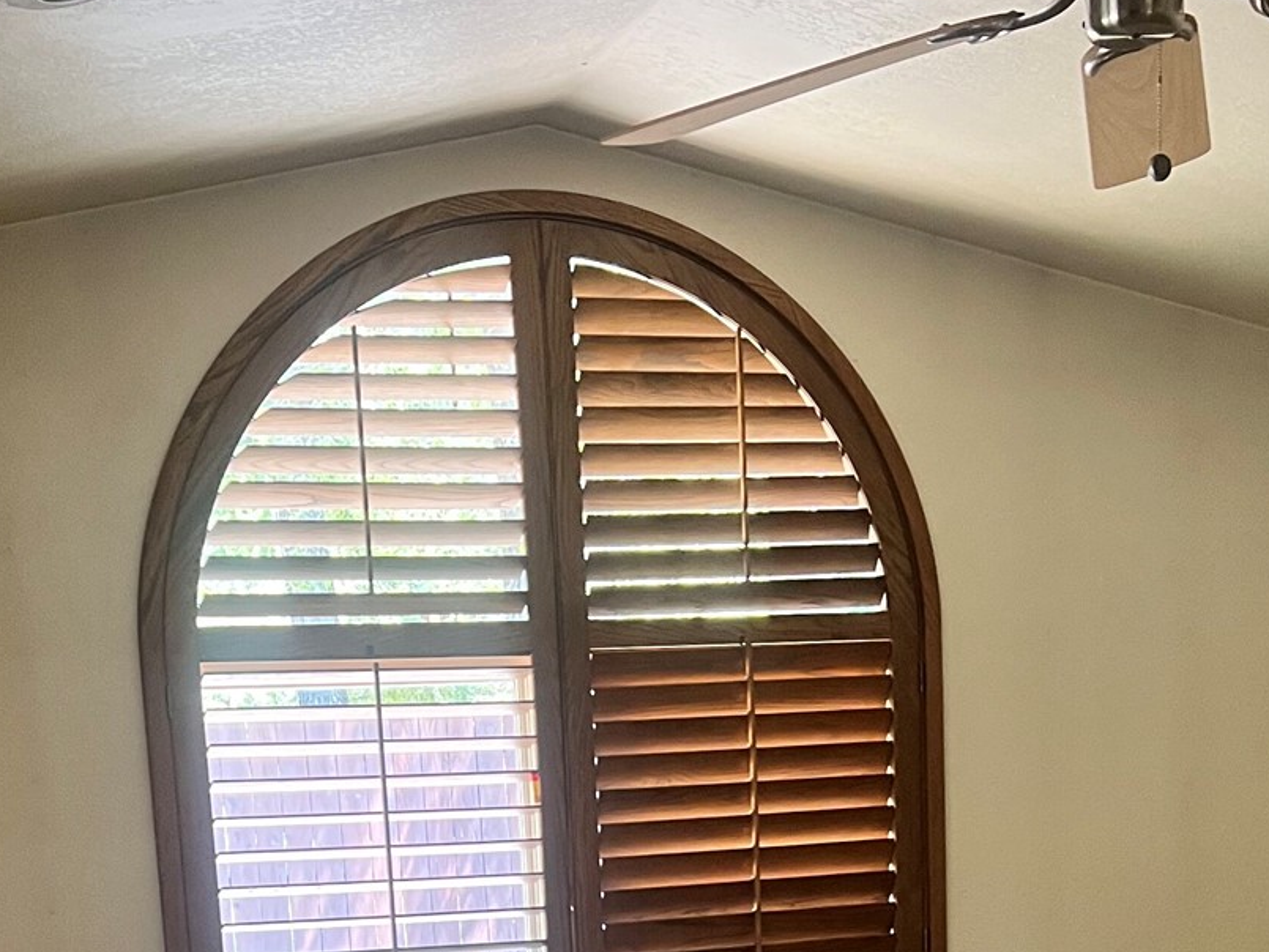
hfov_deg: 31.2
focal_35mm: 62
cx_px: 585
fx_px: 2273
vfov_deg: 21.4
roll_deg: +2.2
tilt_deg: -9.6
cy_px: 1240
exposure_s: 1/60
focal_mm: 5.7
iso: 200
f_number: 1.5
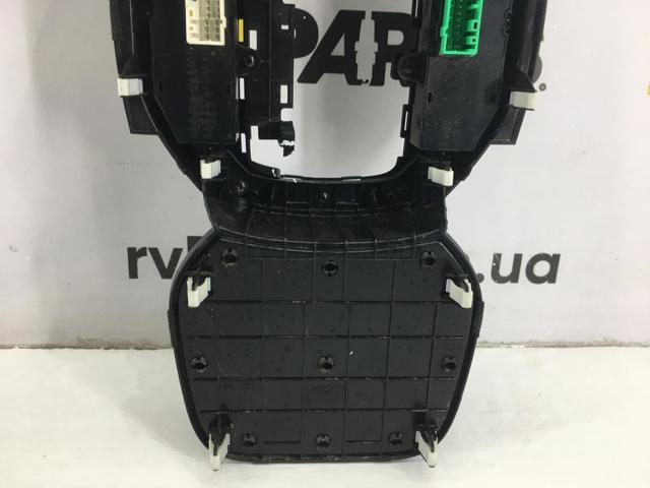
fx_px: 545
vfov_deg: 48.2
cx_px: 325
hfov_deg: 61.7
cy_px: 244
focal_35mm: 29
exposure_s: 1/33
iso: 25
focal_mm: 4.15
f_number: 2.2
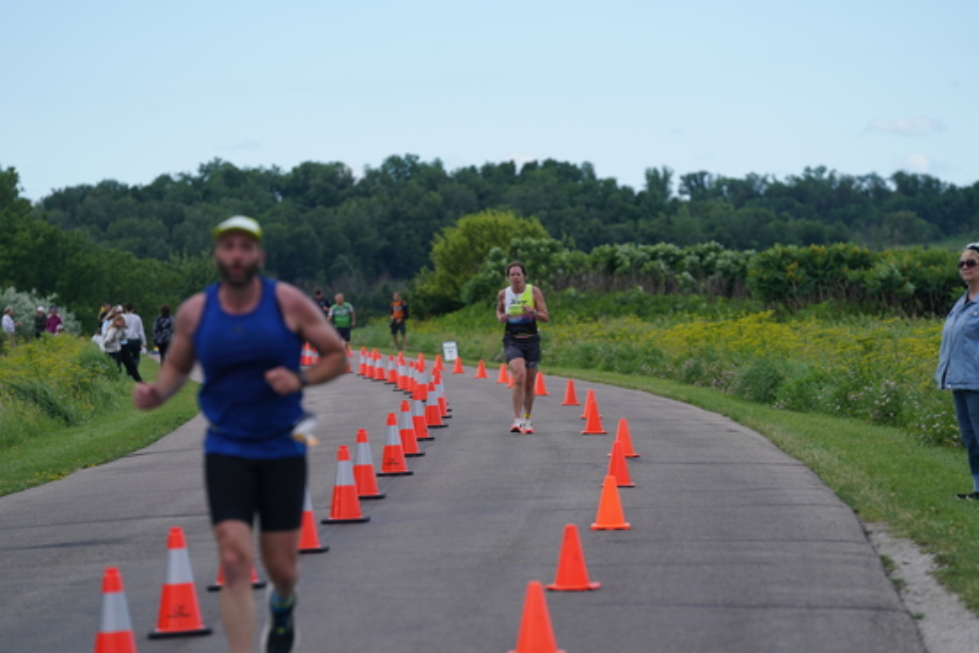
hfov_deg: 10.3
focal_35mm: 200
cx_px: 490
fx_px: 5440
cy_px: 326
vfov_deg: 6.9
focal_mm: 200
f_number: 4.5
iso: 400
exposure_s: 1/1600
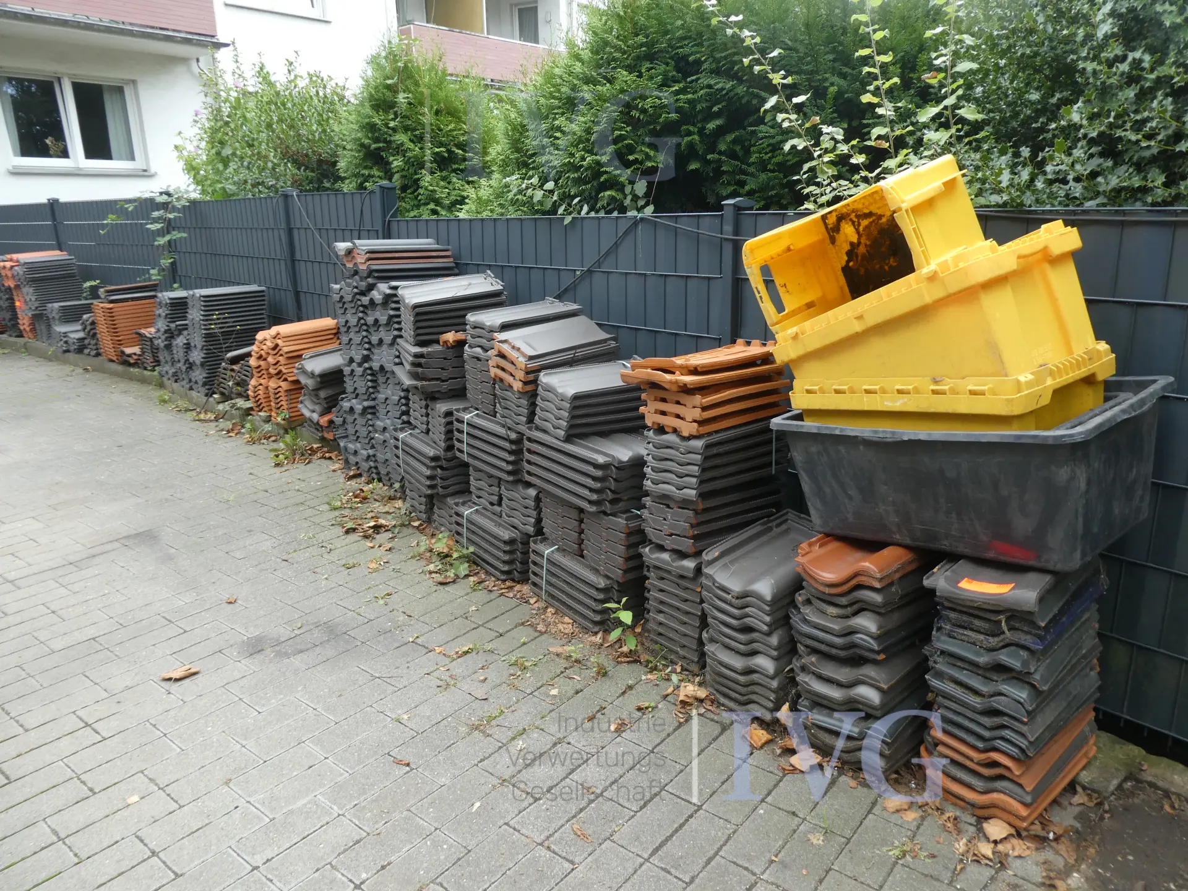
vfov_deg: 56.8
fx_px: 824
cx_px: 594
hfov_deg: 71.6
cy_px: 446
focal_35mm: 24
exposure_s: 1/125
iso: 80
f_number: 3.3
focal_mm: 4.3
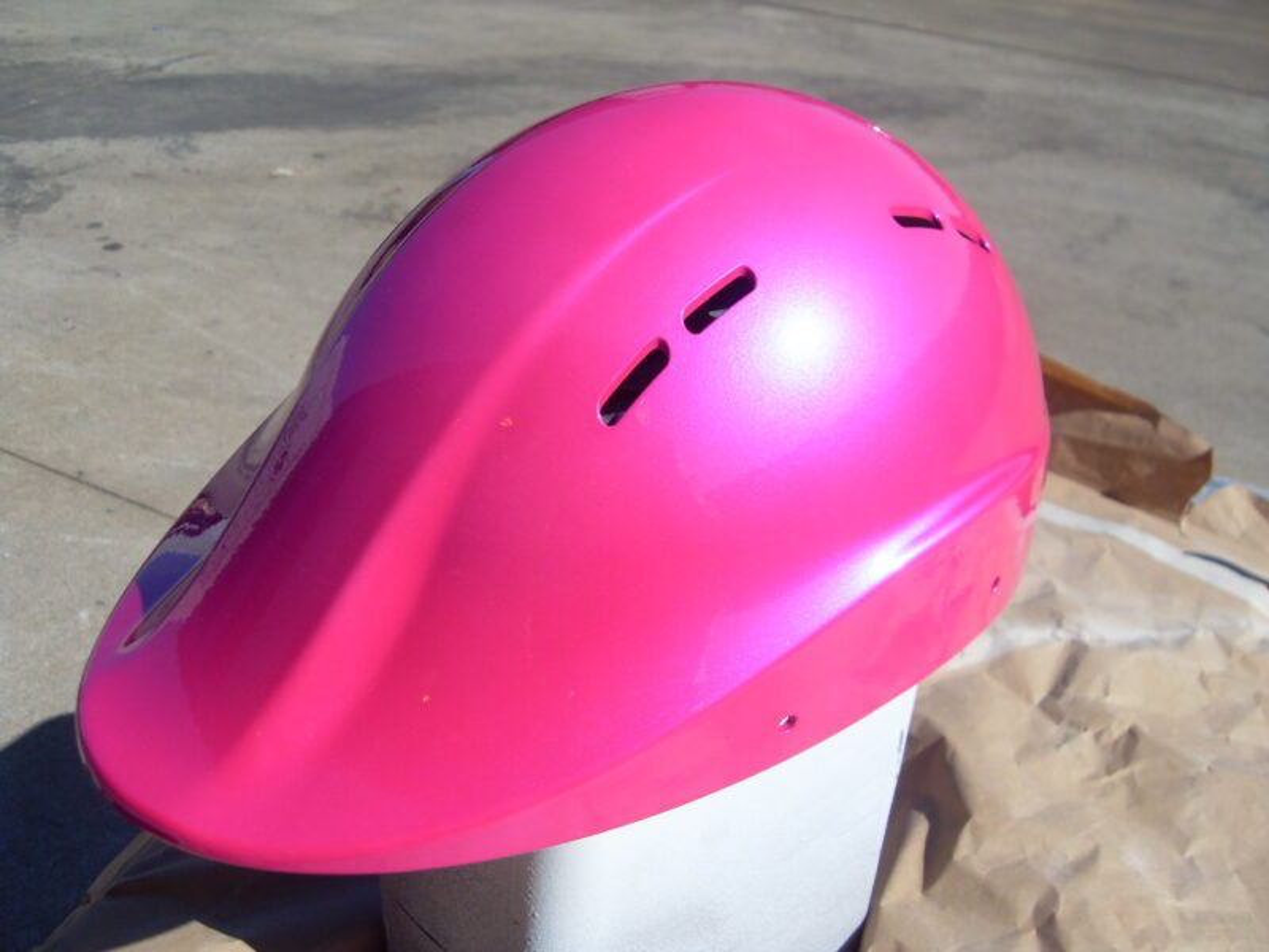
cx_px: 634
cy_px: 476
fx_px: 1283
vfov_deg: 40.7
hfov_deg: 52.6
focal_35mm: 35
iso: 80
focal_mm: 6.3
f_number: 7
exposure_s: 1/350
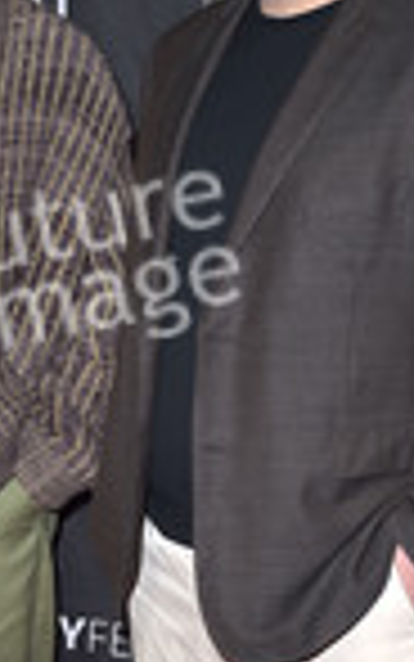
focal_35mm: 100
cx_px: 142
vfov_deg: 20.6
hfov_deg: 13.1
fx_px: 1803
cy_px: 504
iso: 250
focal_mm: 36
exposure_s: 1/250
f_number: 6.3
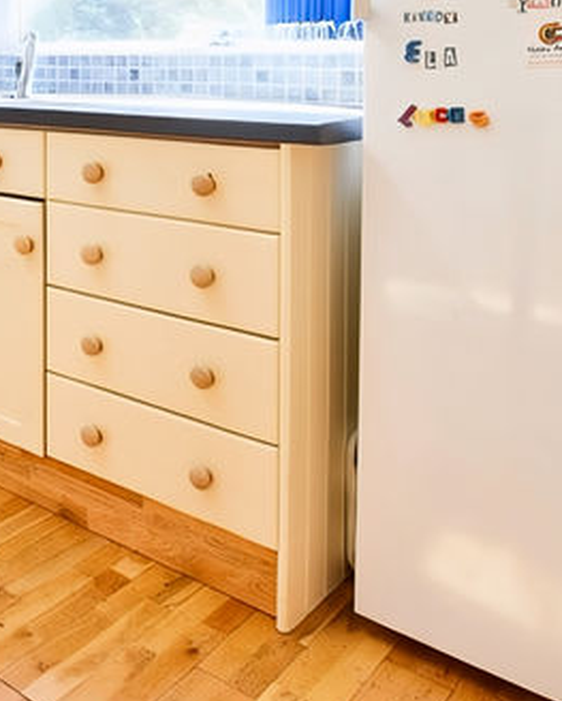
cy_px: 76
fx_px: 851
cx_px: -184
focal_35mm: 41
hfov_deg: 29.0
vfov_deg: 41.4
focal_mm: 14
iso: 250
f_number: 16
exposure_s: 1/15
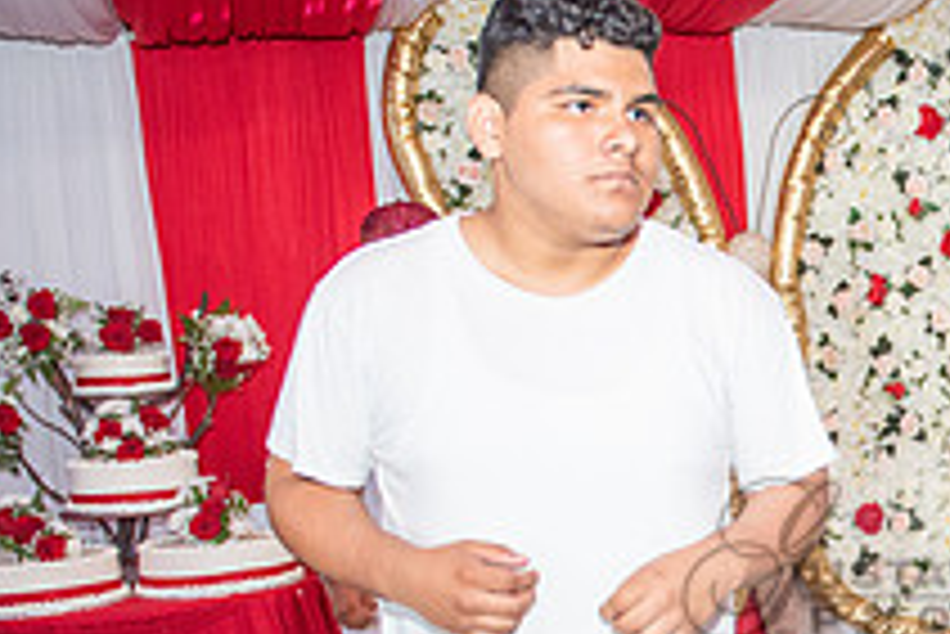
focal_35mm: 66
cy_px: 560
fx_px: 1743
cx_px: 1036
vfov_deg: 20.3
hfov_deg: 27.9
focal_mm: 24
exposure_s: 1/160
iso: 800
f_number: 3.2
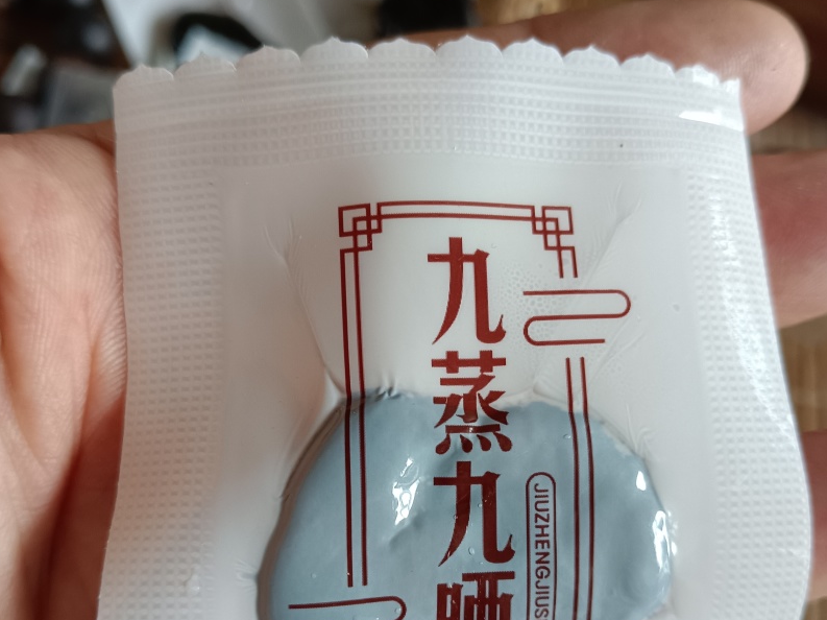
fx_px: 836
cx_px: 416
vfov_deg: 40.2
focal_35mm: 35
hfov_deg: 52.6
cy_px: 408
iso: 956
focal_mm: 4.05
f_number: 1.8
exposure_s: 1/50
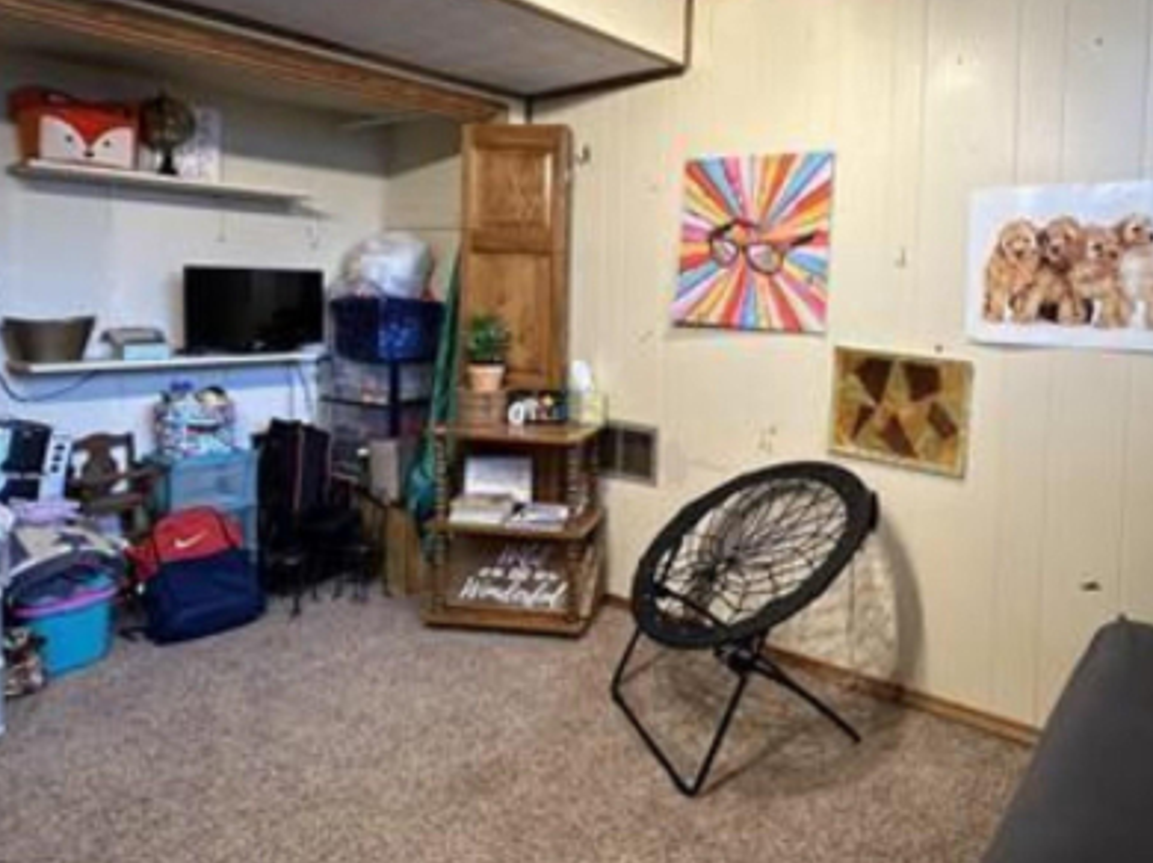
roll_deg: -1.5
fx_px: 799
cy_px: 331
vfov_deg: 56.2
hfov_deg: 70.8
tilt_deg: -0.8
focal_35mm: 24
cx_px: 698
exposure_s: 1/120
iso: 200
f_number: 2.2
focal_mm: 2.22
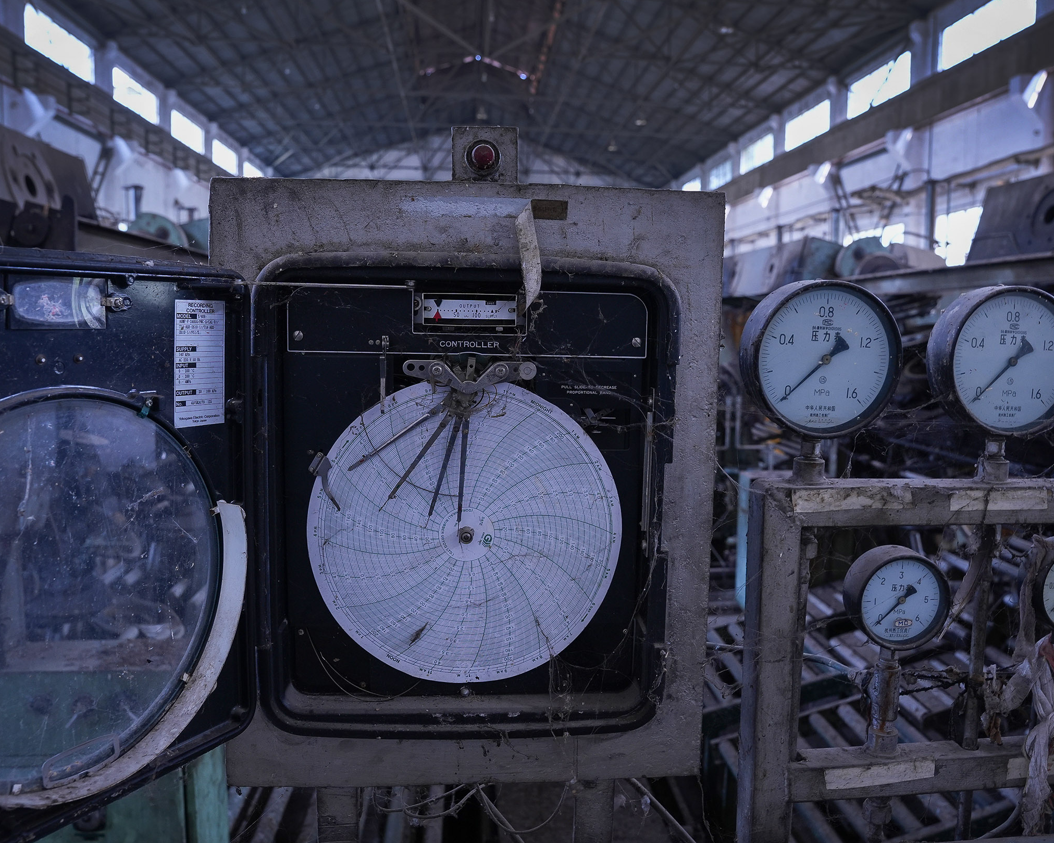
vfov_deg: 50.0
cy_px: 424
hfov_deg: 60.2
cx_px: 600
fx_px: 905
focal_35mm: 29
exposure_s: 1/30
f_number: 5.6
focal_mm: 25
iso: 800
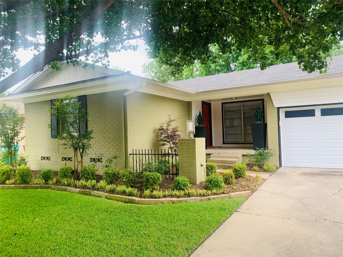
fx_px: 258
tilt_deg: +2.0
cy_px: 128
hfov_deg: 67.3
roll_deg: +1.4
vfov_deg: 53.1
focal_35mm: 26
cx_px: 172
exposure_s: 1/246
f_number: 1.8
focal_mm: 4.25
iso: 25
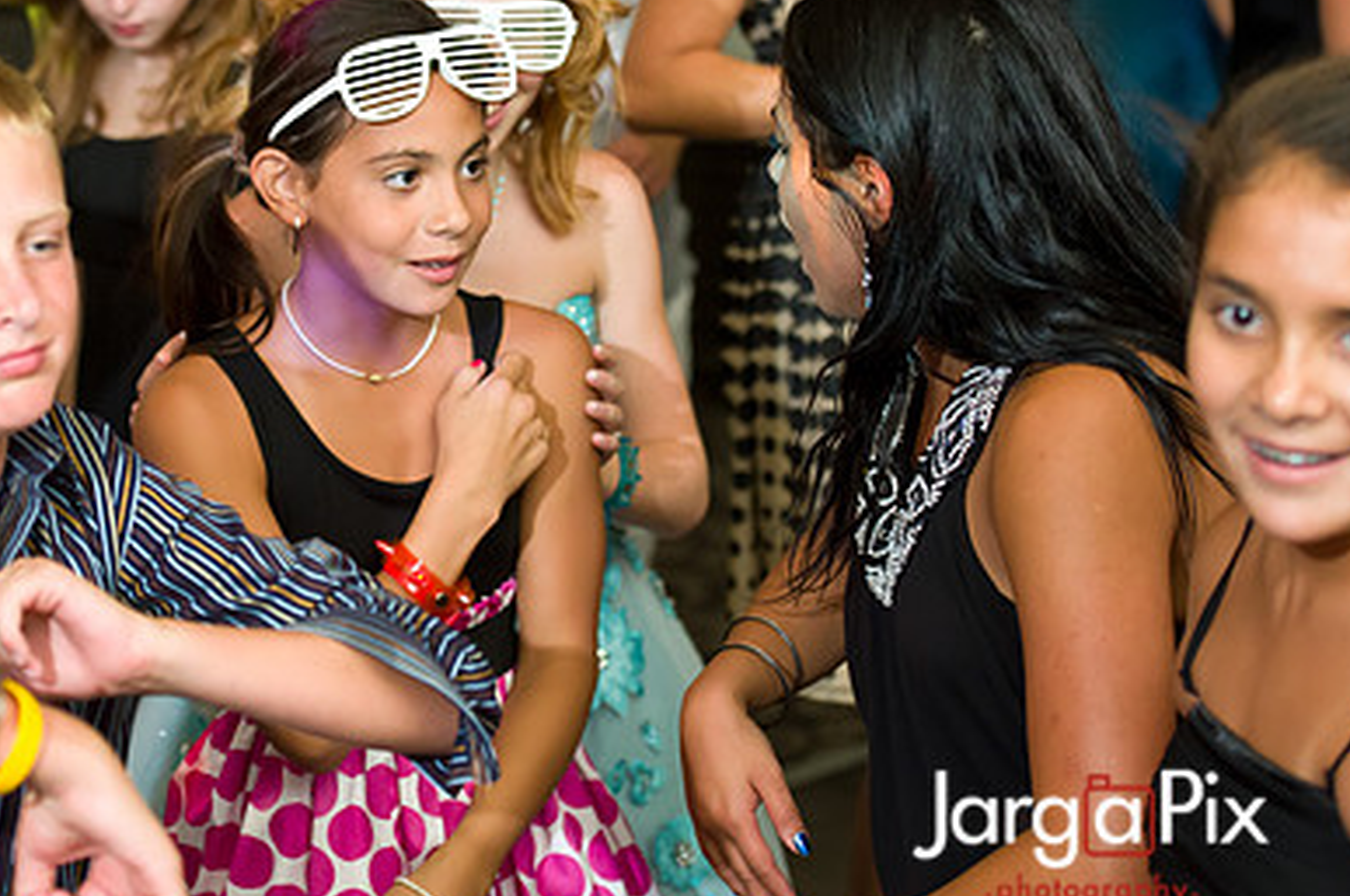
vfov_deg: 13.0
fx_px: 3933
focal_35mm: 105
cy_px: 282
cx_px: 377
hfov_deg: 19.4
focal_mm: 70
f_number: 3.2
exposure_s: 1/125
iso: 1600
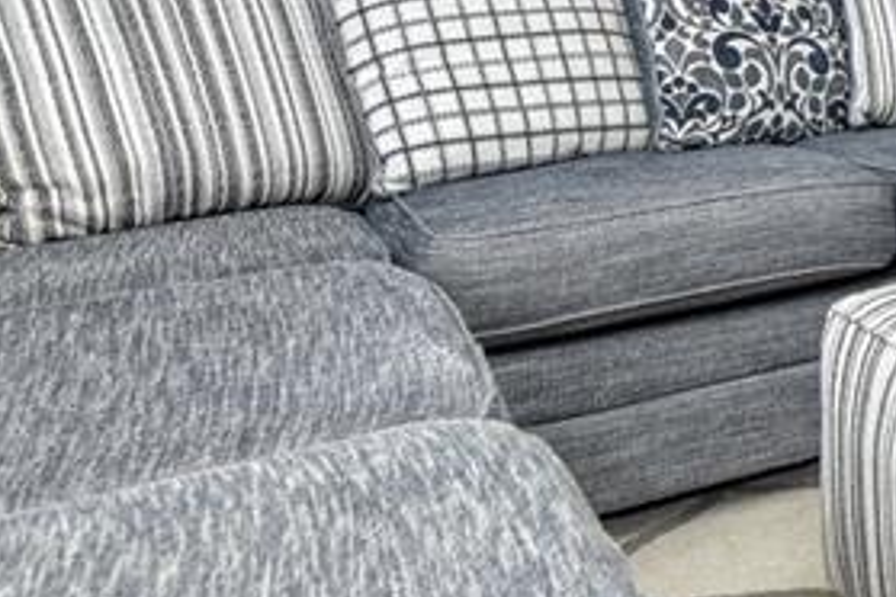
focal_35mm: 55
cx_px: 1410
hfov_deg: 25.3
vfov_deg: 22.9
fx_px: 1369
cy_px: -88
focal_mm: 15
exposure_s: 1/125
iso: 800
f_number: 5.6
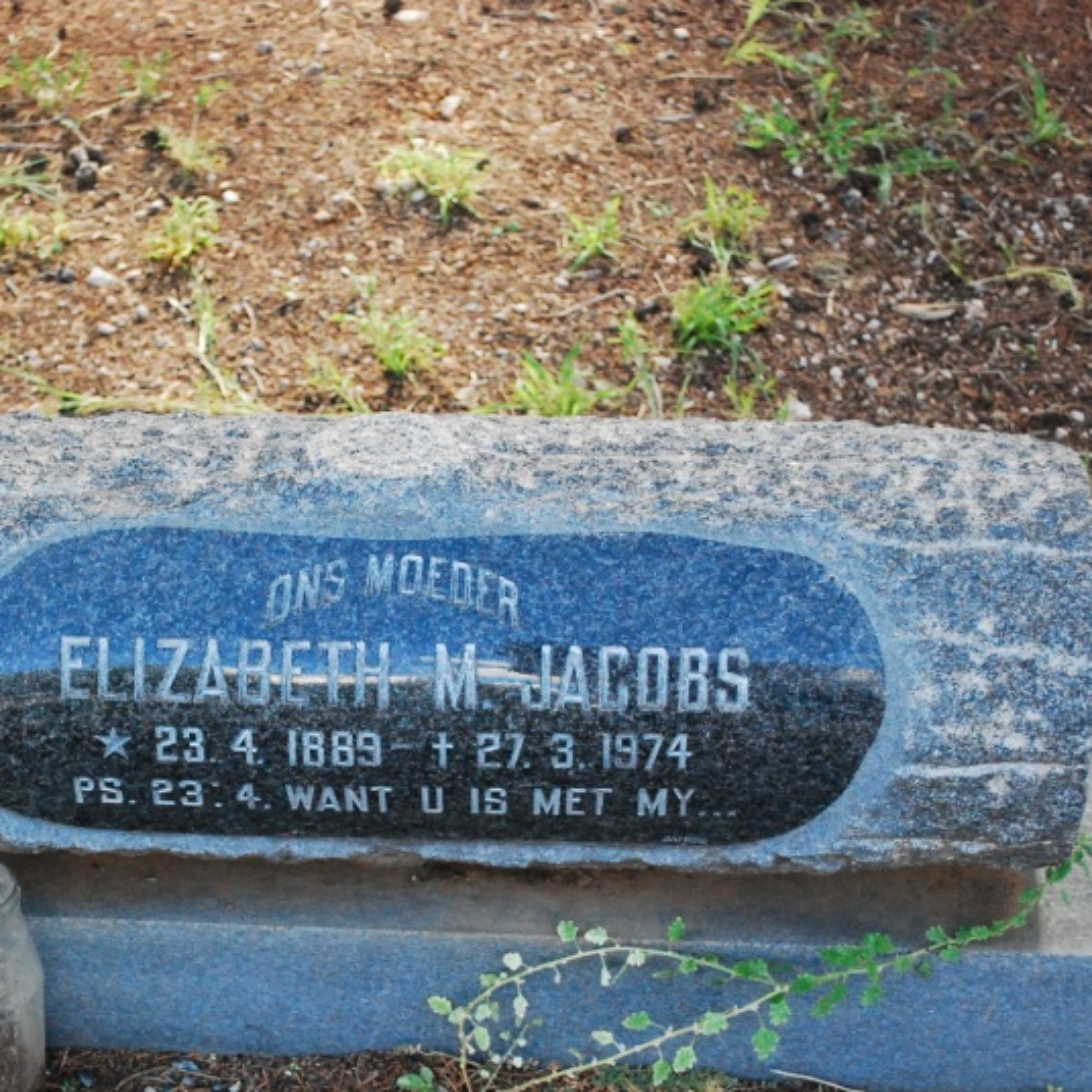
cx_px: 302
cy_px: 692
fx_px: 2784
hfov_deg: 22.0
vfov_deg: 22.1
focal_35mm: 78
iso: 1600
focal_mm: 32
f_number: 5
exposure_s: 1/640
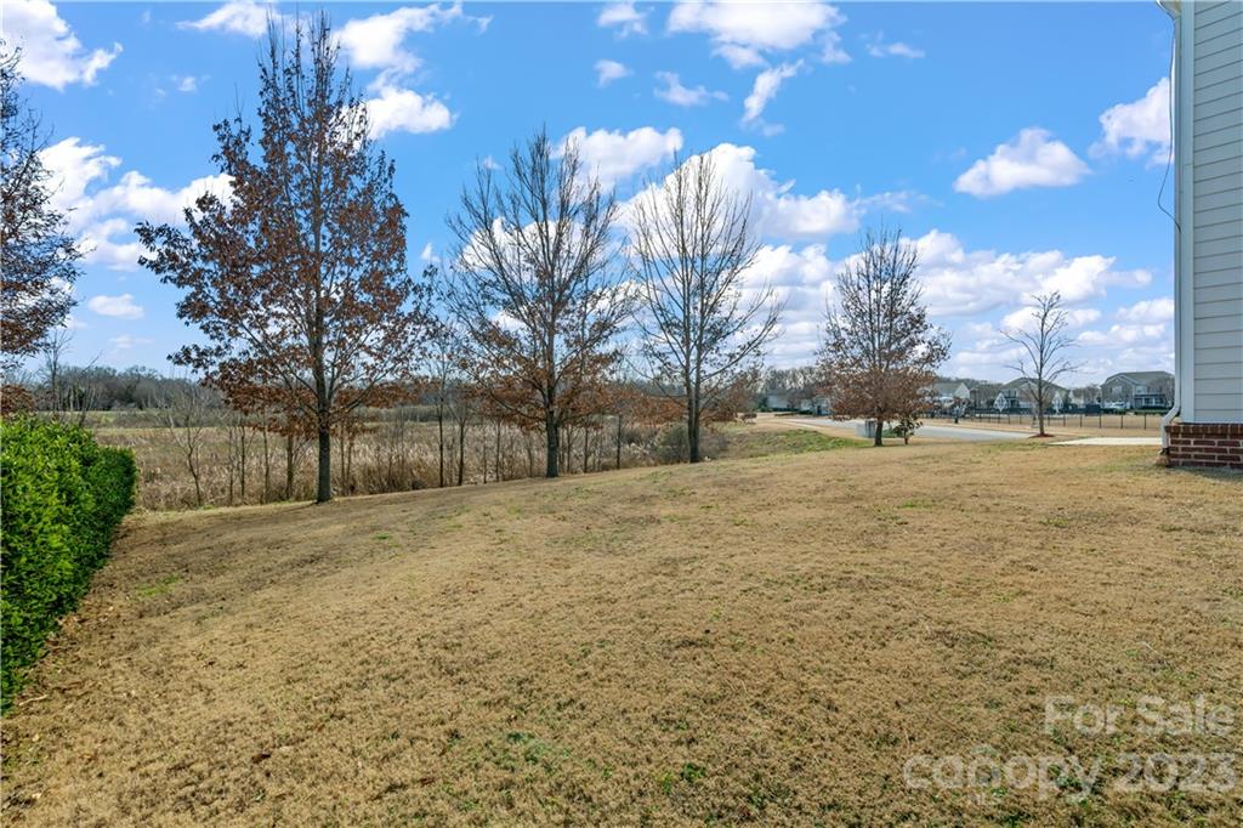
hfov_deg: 93.3
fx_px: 587
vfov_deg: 70.4
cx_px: 622
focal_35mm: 17
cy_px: 414
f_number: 8
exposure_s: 1/13
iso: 100
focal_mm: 17
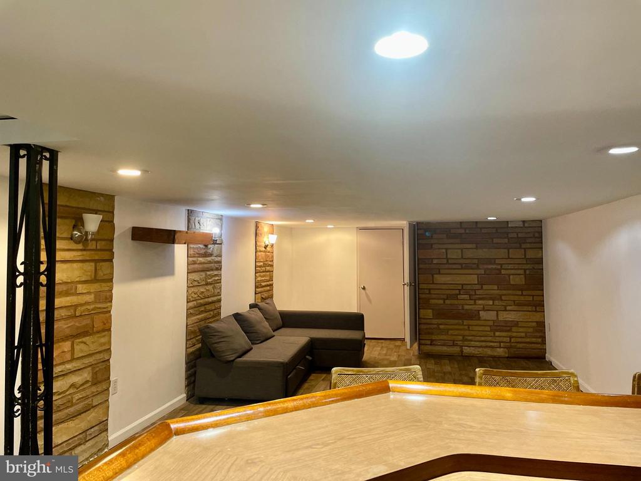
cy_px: 240
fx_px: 481
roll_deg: +0.3
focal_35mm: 26
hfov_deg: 67.3
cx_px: 320
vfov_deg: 53.1
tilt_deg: +1.9
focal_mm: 4.2
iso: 320
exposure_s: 1/40
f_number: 1.6
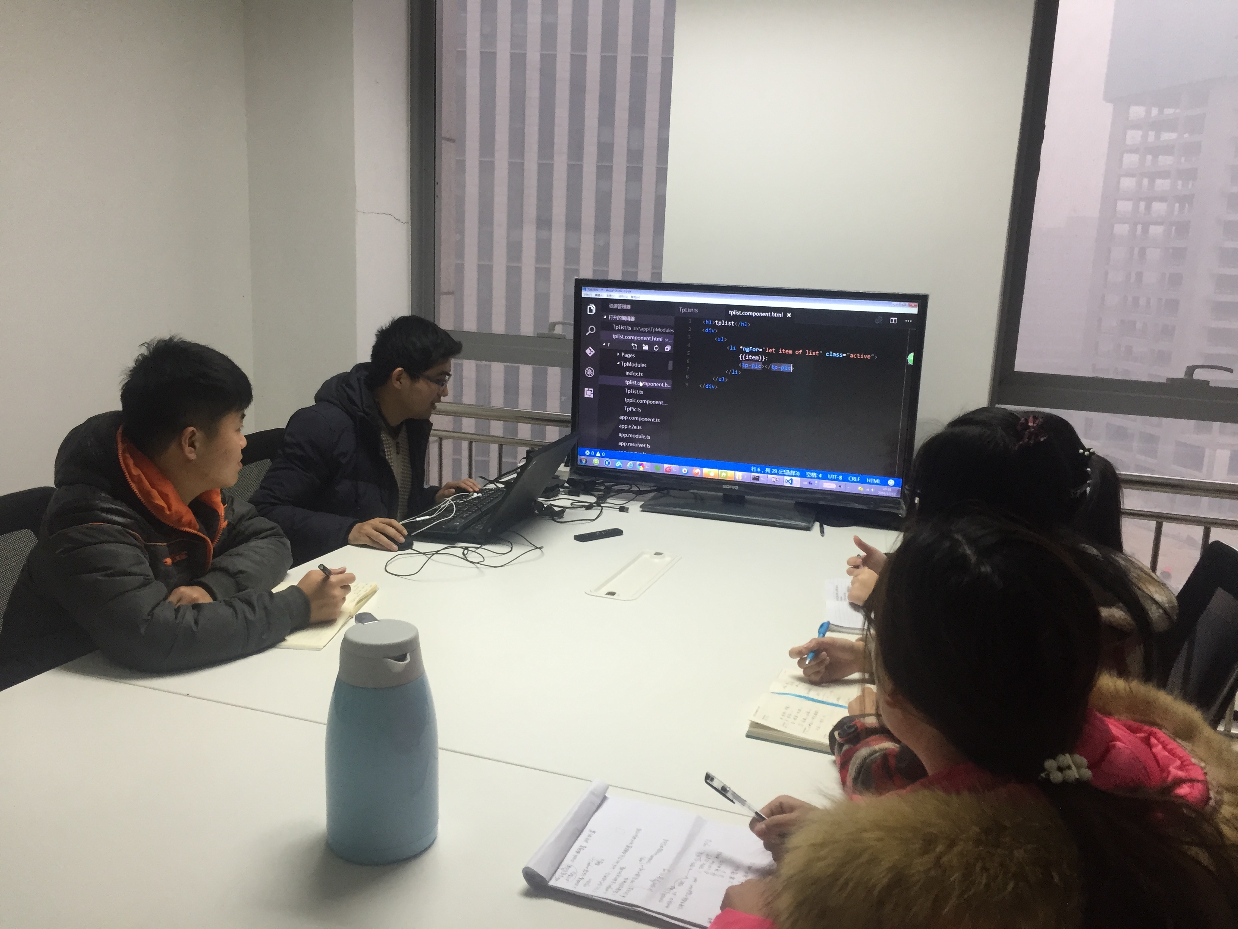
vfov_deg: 48.2
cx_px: 619
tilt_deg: -11.5
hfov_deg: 61.7
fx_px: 1037
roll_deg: -3.7
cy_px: 464
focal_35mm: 29
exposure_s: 1/33
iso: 64
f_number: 2.2
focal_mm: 4.15
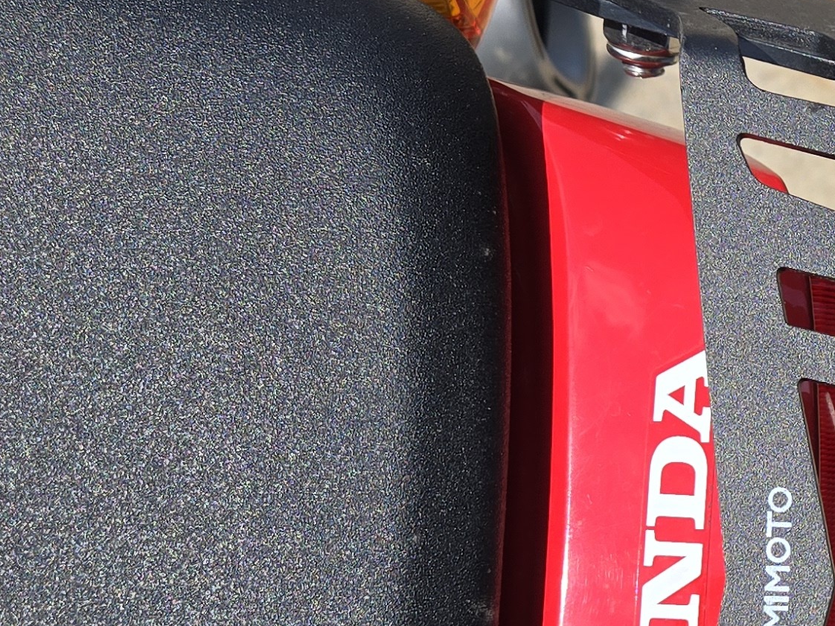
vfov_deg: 17.8
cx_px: 1130
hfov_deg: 21.3
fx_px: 1978
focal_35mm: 82
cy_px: 526
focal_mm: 5.4
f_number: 1.8
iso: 25
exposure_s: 1/2302
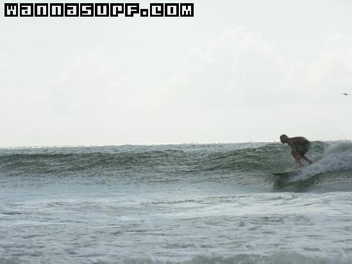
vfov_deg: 8.5
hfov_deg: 11.3
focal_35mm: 175
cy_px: 132
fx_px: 1780
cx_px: 176
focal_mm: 44.5
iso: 50
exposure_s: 1/784
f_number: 4
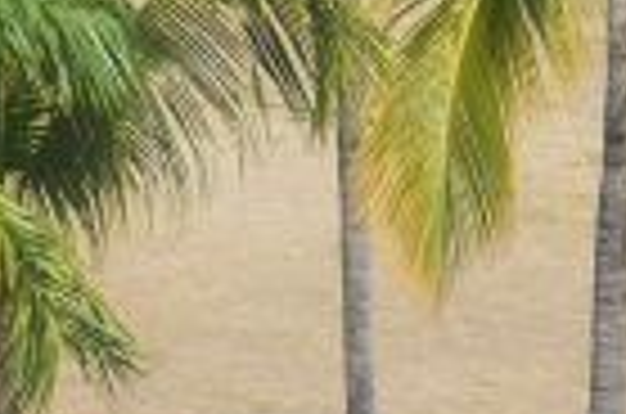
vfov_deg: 4.8
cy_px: -698
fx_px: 4806
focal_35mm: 277
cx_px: 608
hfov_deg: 7.4
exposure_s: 1/500
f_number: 11
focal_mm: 32
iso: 400
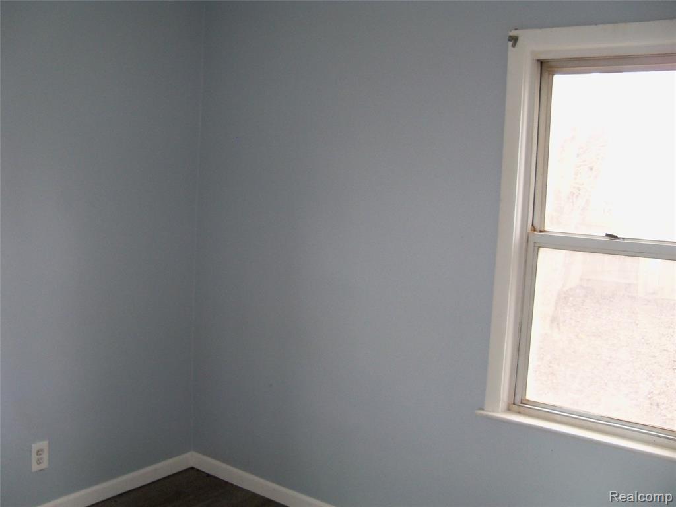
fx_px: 683
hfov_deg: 52.6
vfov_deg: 40.7
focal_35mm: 35
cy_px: 254
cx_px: 338
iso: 250
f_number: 3.5
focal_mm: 6.2
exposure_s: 1/30
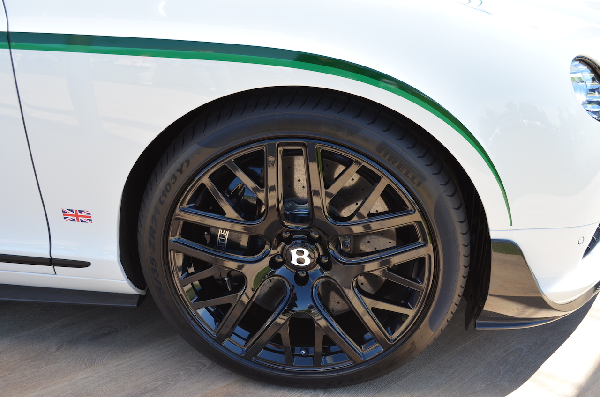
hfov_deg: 49.6
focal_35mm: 39
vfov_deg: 34.1
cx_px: 300
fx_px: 649
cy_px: 198
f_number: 7.1
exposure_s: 1/200
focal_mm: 26
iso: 200
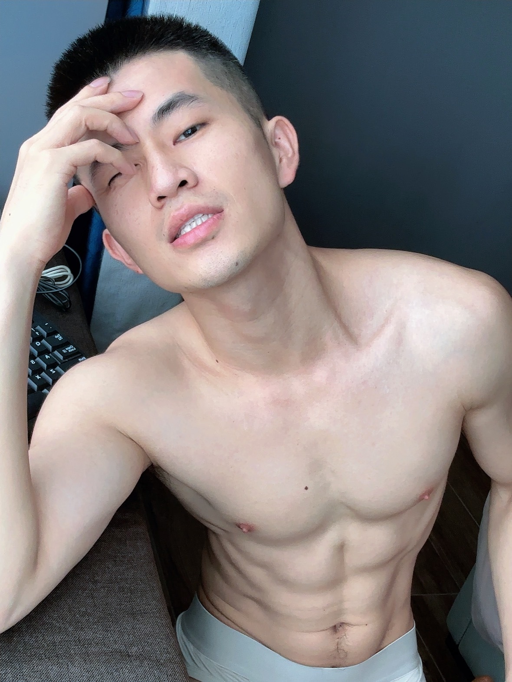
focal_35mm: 45
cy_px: 341
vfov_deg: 42.1
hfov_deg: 32.2
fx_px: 887
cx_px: 256
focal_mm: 2.69
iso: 64
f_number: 1.9
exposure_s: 1/121
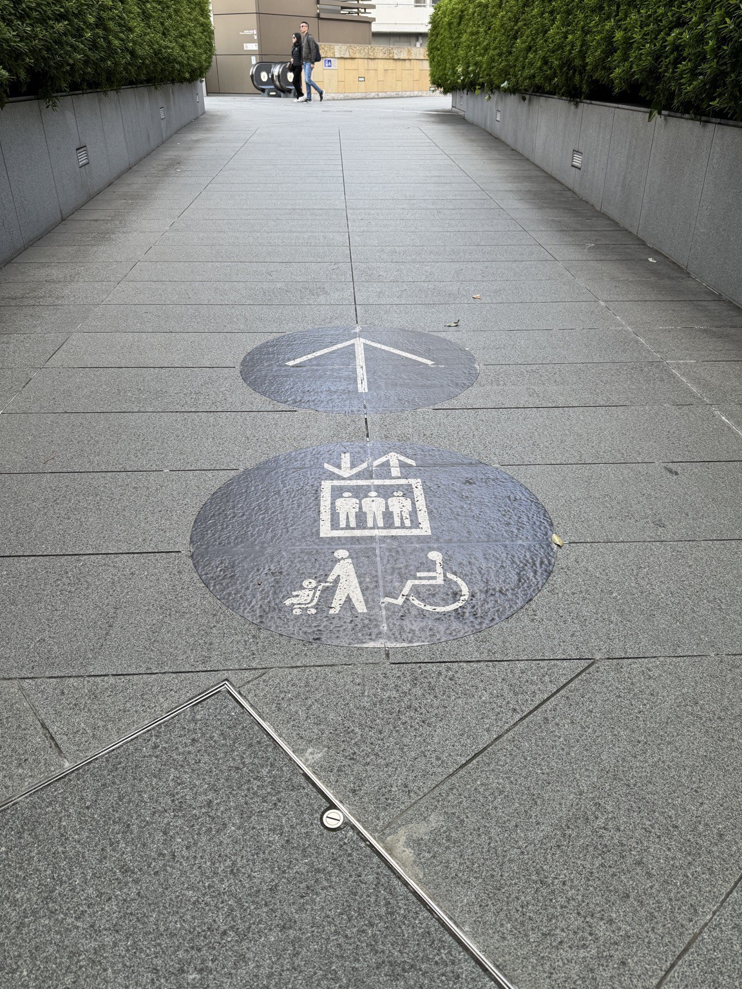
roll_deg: -0.6
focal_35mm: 25
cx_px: 384
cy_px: 475
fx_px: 715
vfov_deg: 69.4
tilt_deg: -29.4
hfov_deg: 54.9
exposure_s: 1/535
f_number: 1.78
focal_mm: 6.76
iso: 80
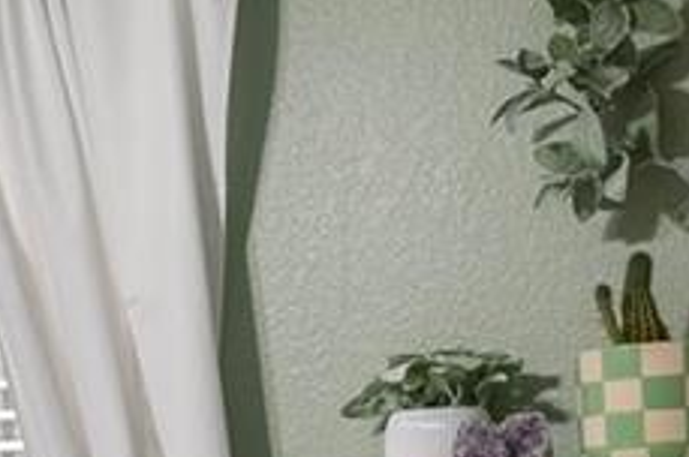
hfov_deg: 15.4
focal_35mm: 112
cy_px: 664
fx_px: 2141
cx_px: -602
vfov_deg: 11.7
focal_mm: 16
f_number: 8
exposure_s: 3.2
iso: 100
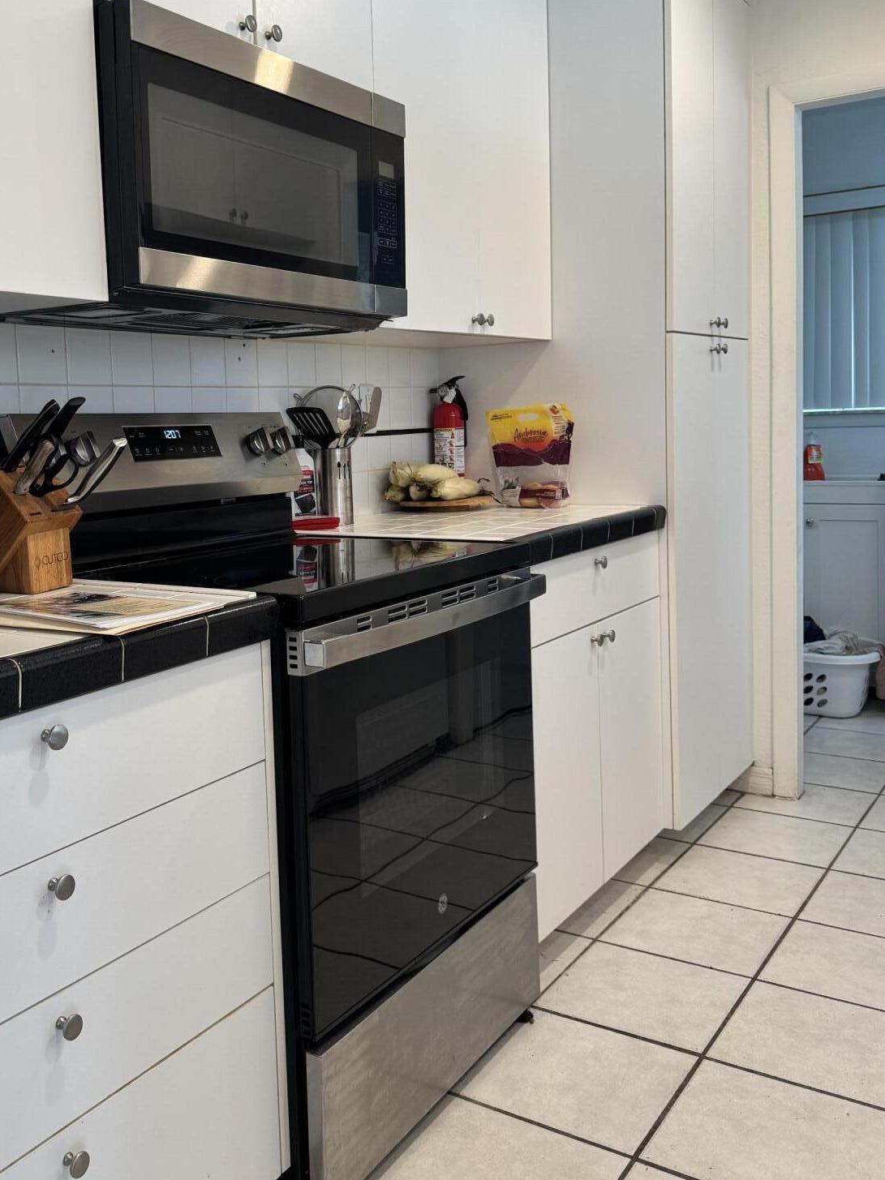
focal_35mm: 33
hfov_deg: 42.6
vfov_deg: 55.1
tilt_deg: -4.0
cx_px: 321
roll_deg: +2.5
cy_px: 497
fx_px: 1125
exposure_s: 1/120
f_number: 1.78
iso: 125
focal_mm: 6.76
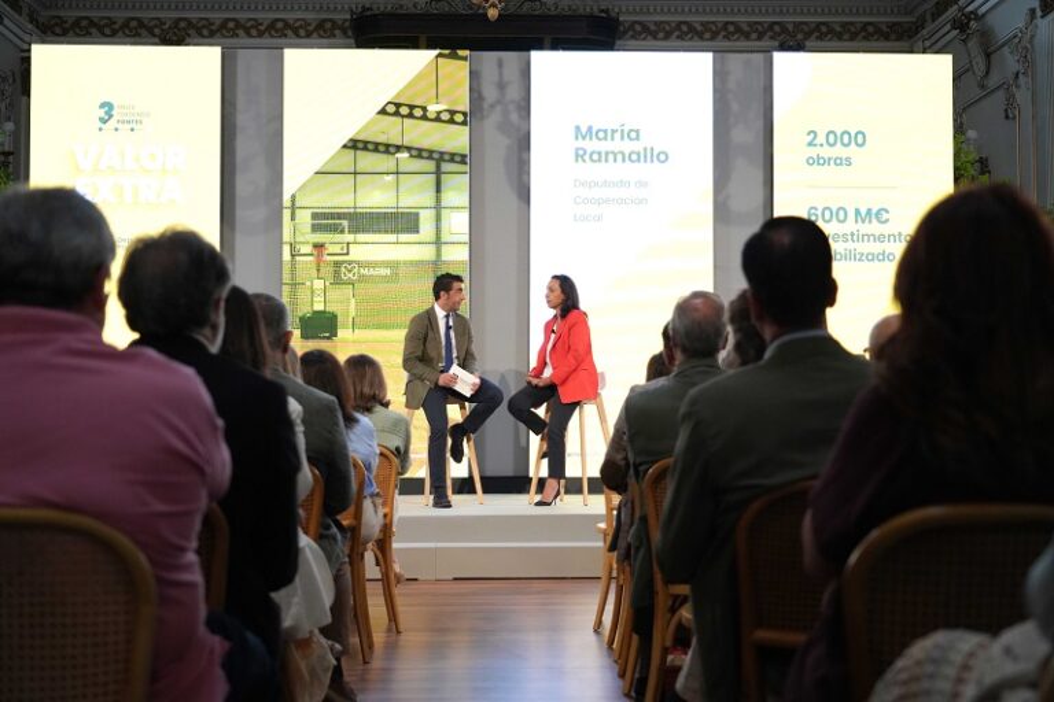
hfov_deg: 37.5
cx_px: 527
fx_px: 1552
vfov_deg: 25.5
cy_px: 351
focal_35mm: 53
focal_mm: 53
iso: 4000
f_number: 4
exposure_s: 1/250
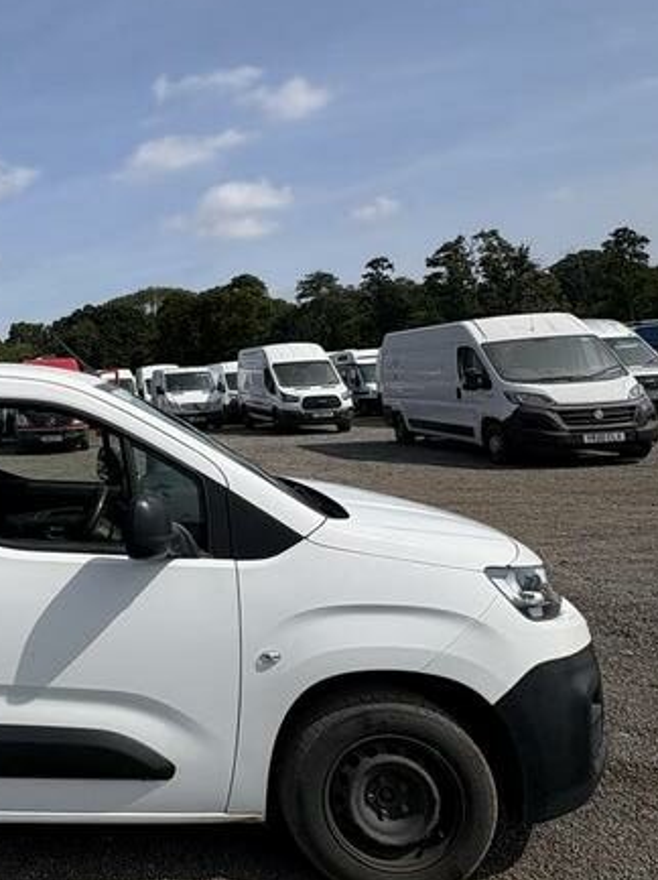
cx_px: 2
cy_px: 366
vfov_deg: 61.3
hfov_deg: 41.9
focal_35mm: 29
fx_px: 736
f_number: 2.2
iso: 50
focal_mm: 2.22
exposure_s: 1/4630
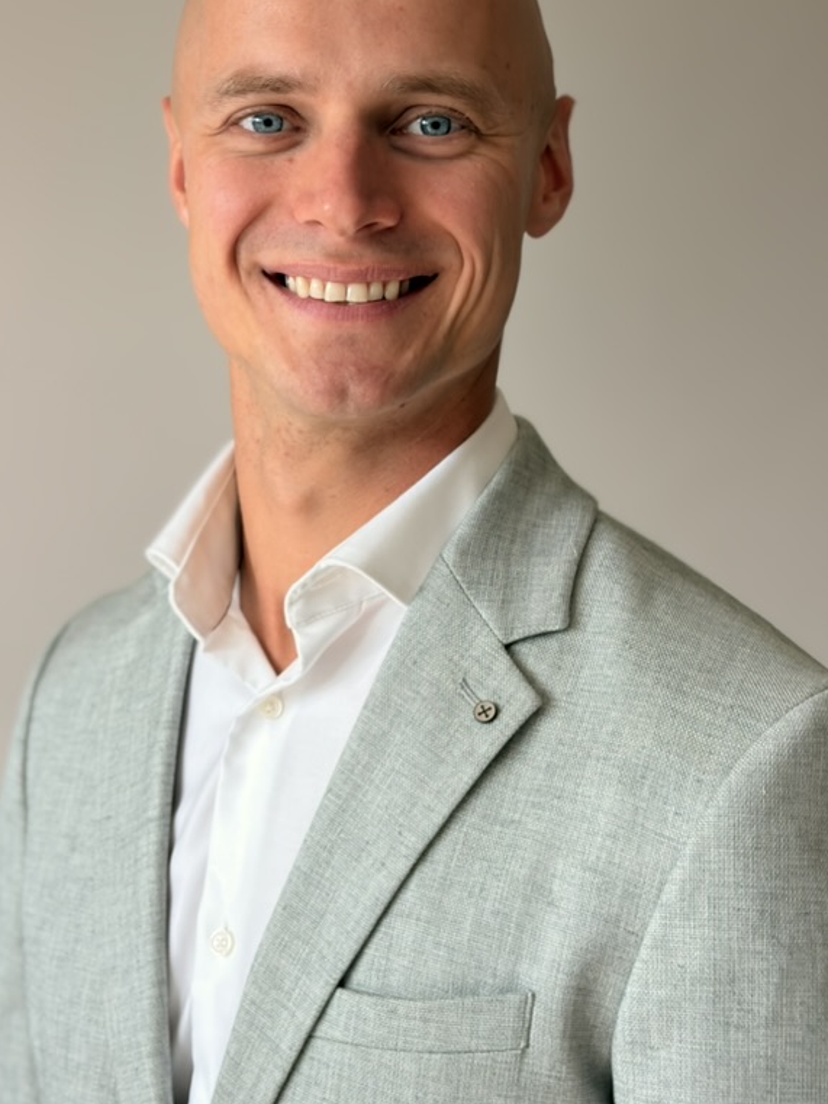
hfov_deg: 21.0
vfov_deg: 27.6
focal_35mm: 70
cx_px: 393
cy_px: 368
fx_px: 2232
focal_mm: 5.96
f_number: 1.6
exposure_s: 1/81
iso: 50
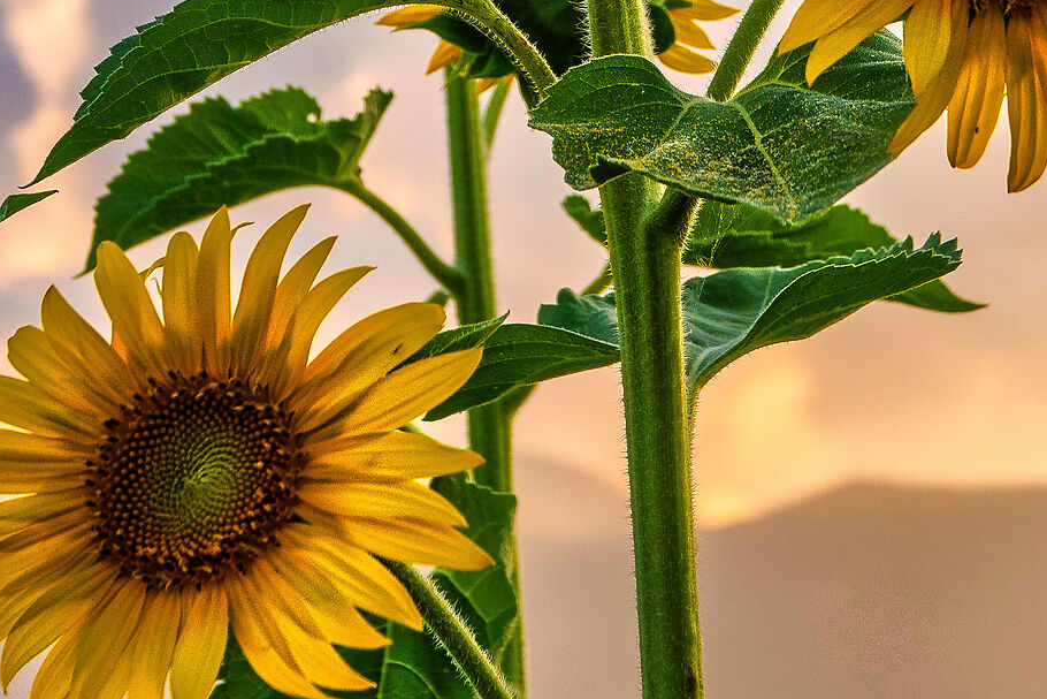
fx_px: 4450
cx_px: 718
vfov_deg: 8.9
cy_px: -74
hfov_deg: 13.4
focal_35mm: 153
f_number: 3.5
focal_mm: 21.32
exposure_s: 1/400
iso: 100
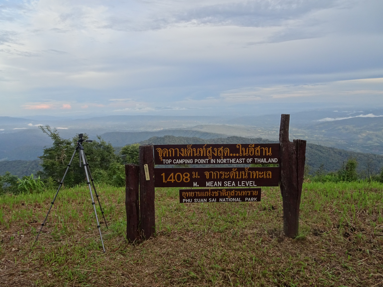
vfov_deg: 56.8
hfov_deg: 71.6
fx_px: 266
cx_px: 192
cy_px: 144
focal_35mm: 24
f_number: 3.5
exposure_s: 1/100
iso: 80
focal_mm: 4.1
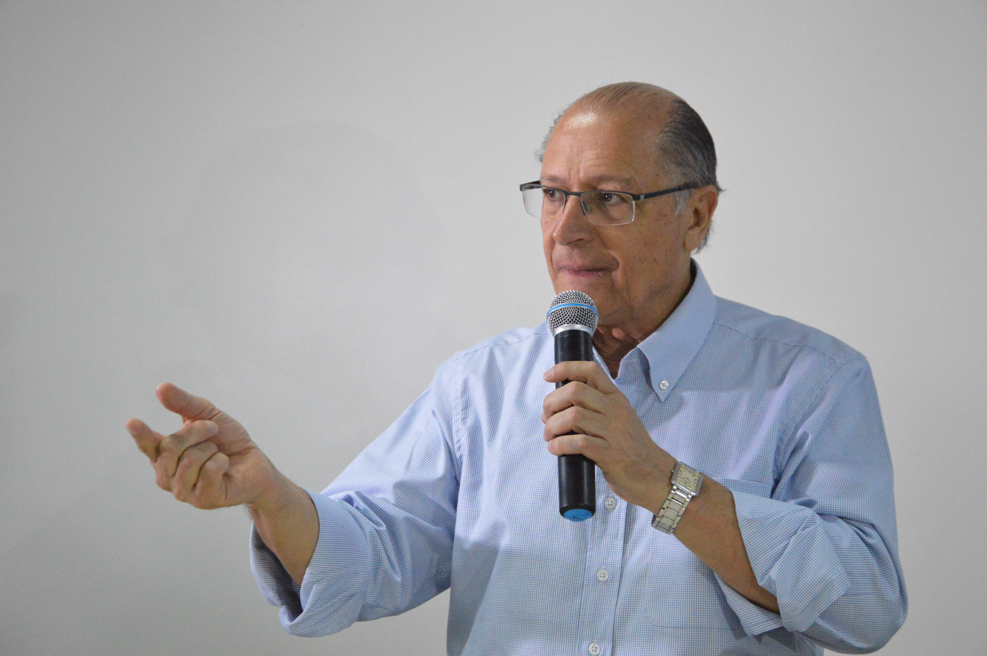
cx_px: 494
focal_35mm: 87
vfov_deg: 15.7
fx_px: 2383
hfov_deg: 23.4
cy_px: 328
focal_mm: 58
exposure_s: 1/320
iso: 6400
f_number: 5.6
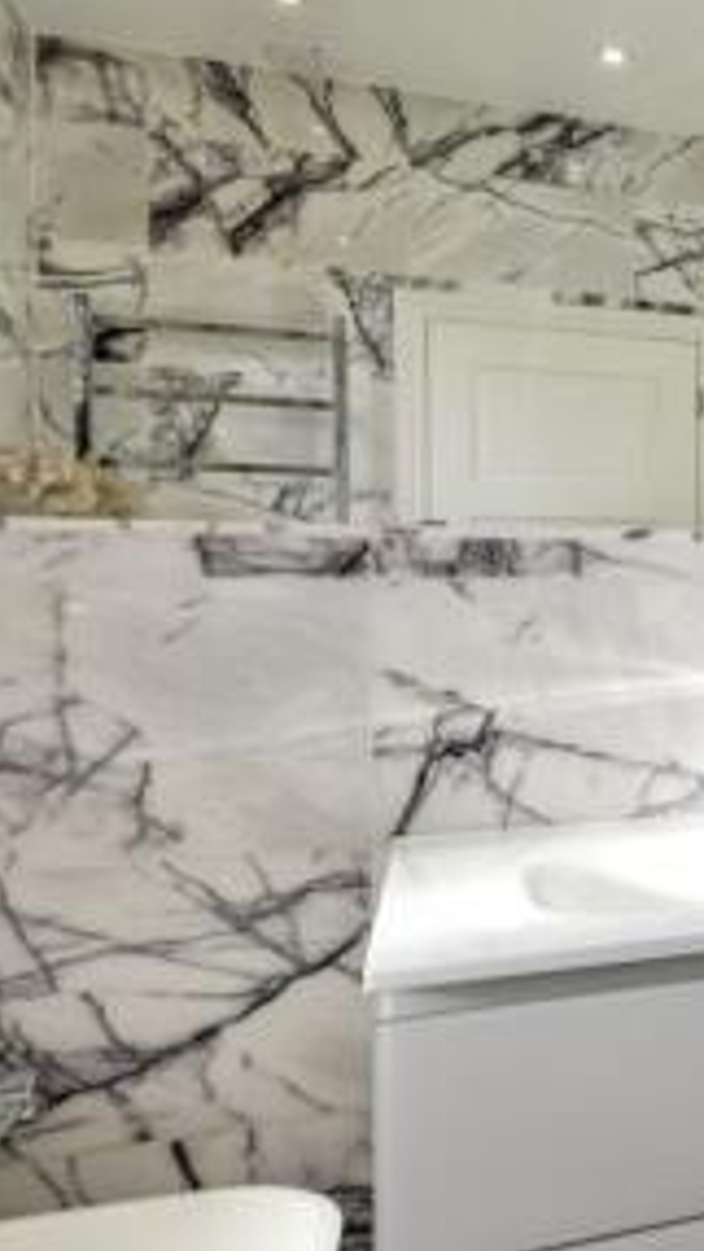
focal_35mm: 36
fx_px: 1194
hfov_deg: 24.8
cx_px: 1073
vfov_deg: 55.3
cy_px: 597
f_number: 8
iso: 640
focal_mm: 10
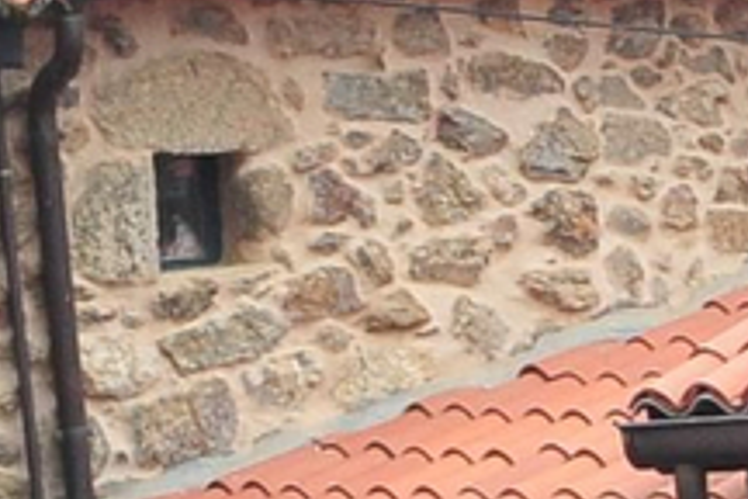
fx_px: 4301
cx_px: 1233
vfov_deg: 6.5
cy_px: 792
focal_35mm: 207
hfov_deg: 9.6
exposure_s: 1/125
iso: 2500
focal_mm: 28
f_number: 5.6
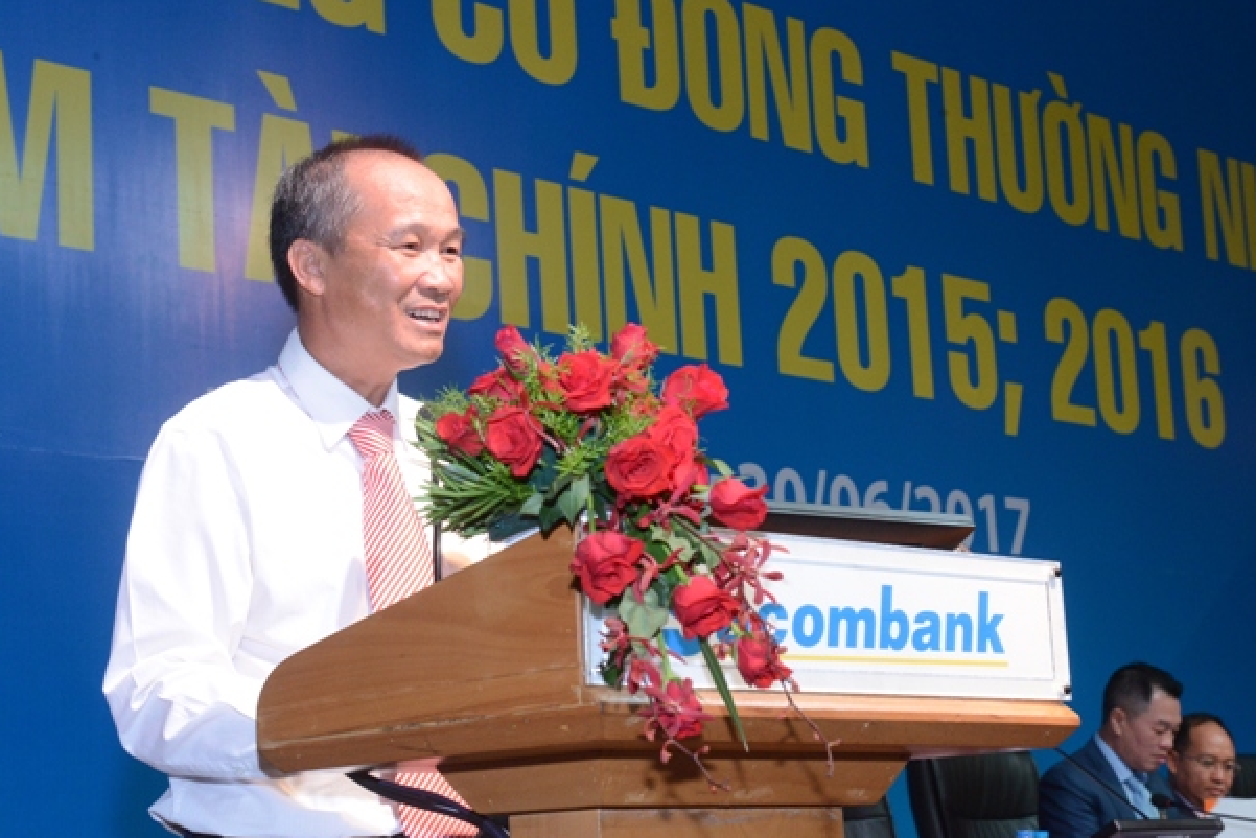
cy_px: 422
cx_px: 644
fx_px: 2512
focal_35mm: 72
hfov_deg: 28.1
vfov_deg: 18.9
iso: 4000
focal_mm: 70
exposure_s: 1/60
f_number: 9
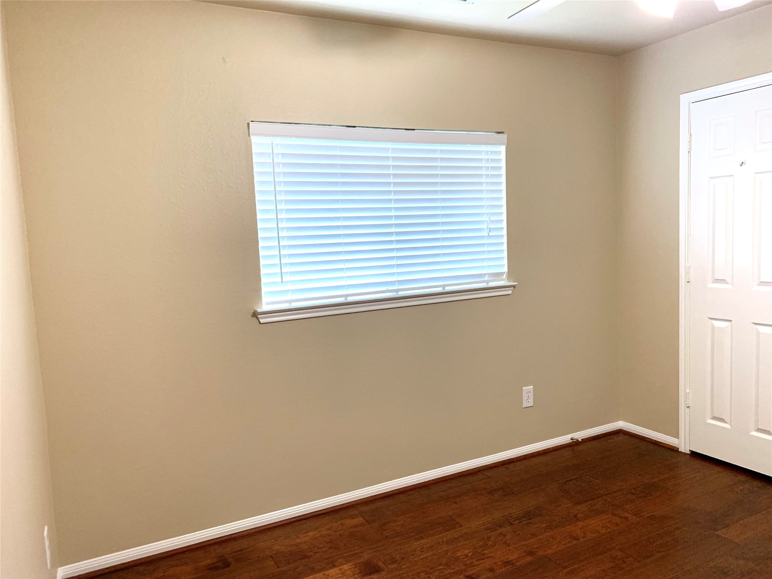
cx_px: 386
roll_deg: +1.7
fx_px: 580
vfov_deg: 53.1
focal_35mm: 26
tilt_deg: -3.5
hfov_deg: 67.3
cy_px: 290
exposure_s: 1/60
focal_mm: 4.25
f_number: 1.8
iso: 125
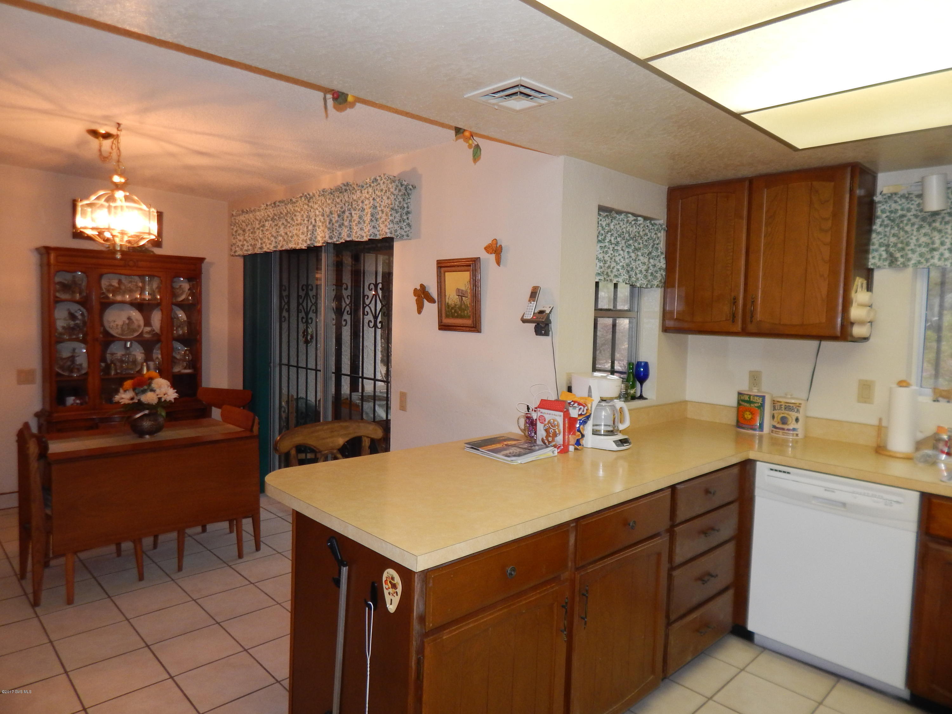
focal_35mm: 23
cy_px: 357
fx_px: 633
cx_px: 476
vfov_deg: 58.9
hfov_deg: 73.9
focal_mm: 4
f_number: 3
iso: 200
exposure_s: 1/30
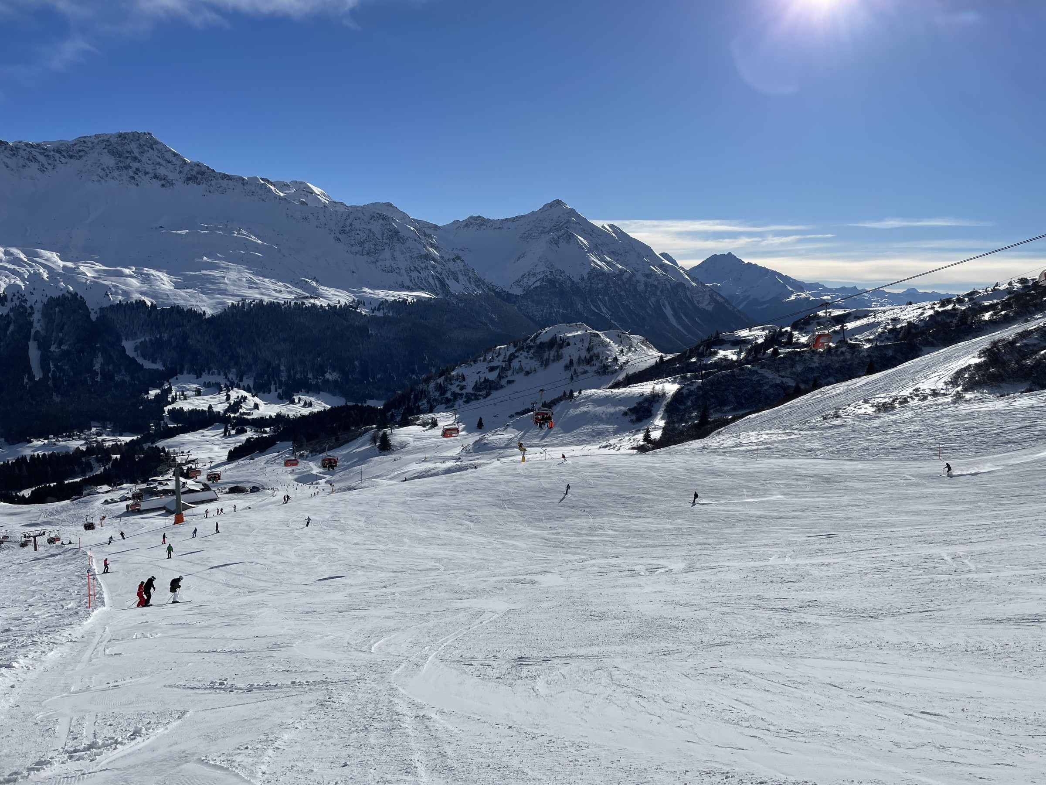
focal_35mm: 26
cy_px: 392
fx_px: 786
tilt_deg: -2.3
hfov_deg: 67.3
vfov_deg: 53.1
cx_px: 523
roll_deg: -5.0
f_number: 1.6
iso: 32
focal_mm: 4.2
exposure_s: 1/13333
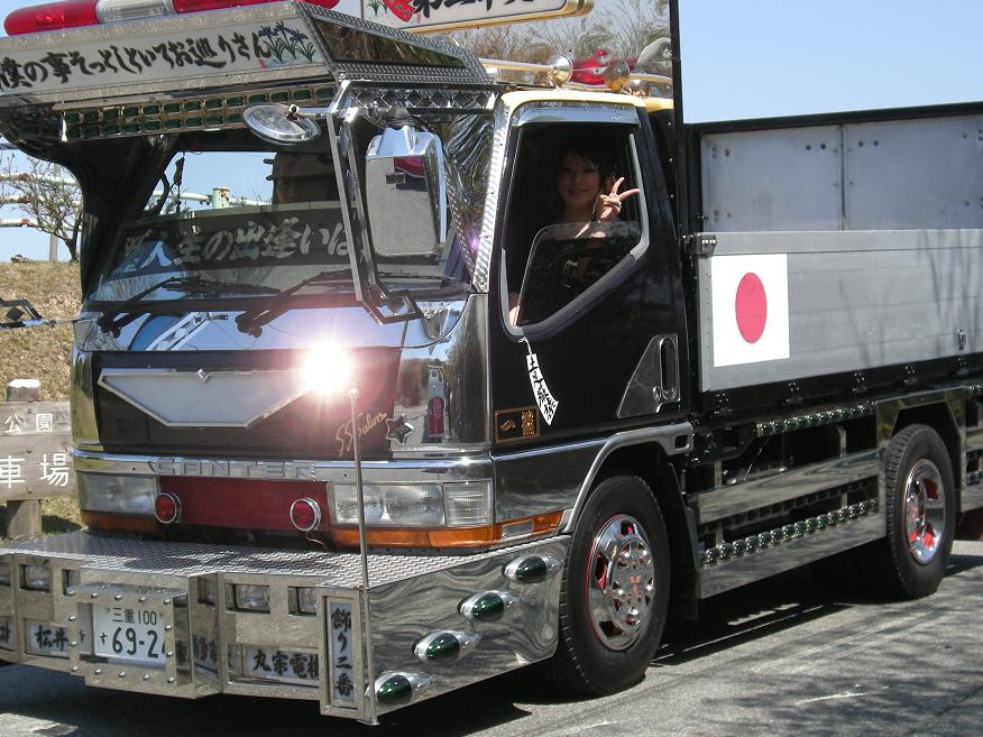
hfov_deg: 26.3
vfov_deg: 19.9
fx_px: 2101
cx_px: 414
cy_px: 302
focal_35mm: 74
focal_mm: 11.5
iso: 64
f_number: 3.4
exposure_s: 1/433
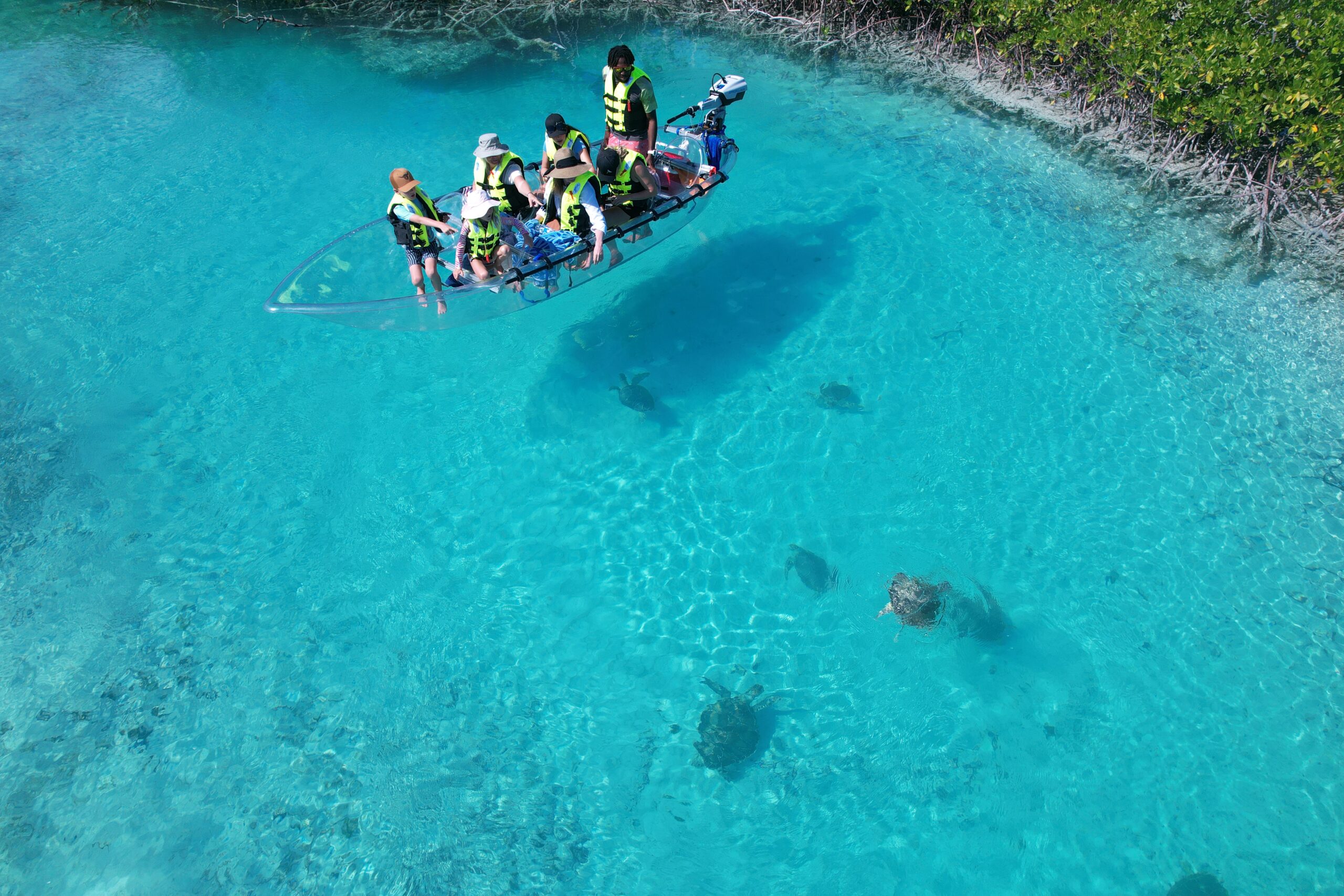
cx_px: 672
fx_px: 821
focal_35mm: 22
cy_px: 448
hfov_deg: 78.6
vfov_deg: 57.2
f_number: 2.8
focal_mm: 8.38
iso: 100
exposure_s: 1/500
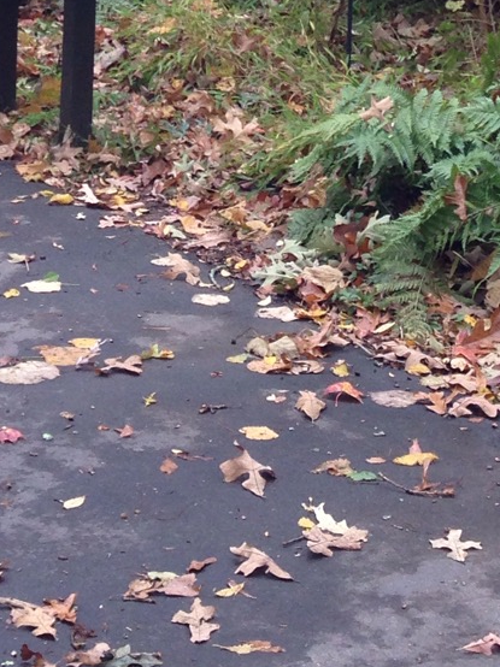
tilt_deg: +1.7
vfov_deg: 15.0
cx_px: 172
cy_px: -334
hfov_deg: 12.1
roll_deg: -2.8
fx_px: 2351
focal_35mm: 122
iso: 64
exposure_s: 1/60
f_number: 2.4
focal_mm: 4.12
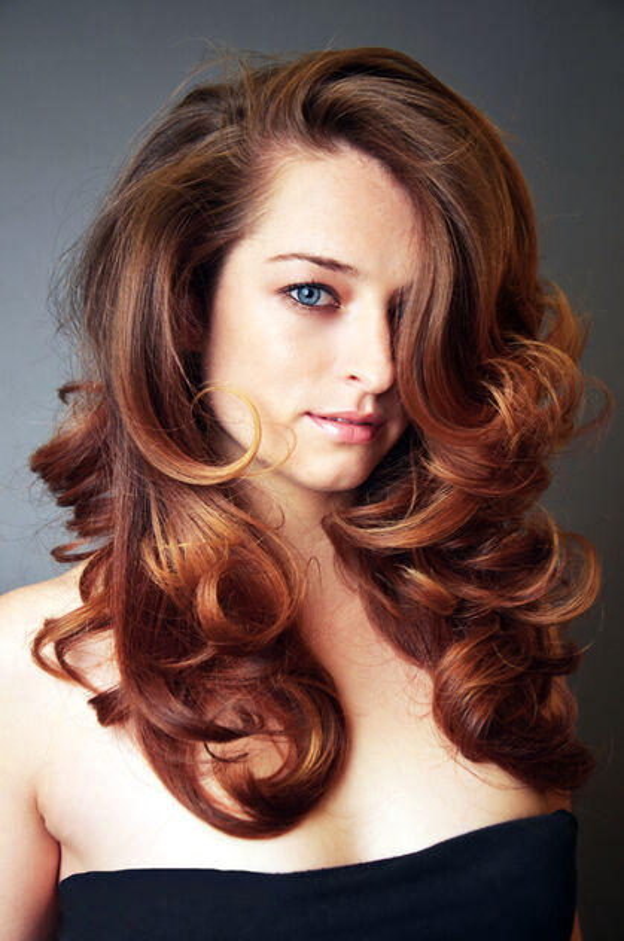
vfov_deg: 29.9
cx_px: 312
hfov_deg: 20.1
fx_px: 1762
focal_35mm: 68
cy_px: 470
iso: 200
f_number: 4.8
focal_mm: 45
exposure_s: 1/30
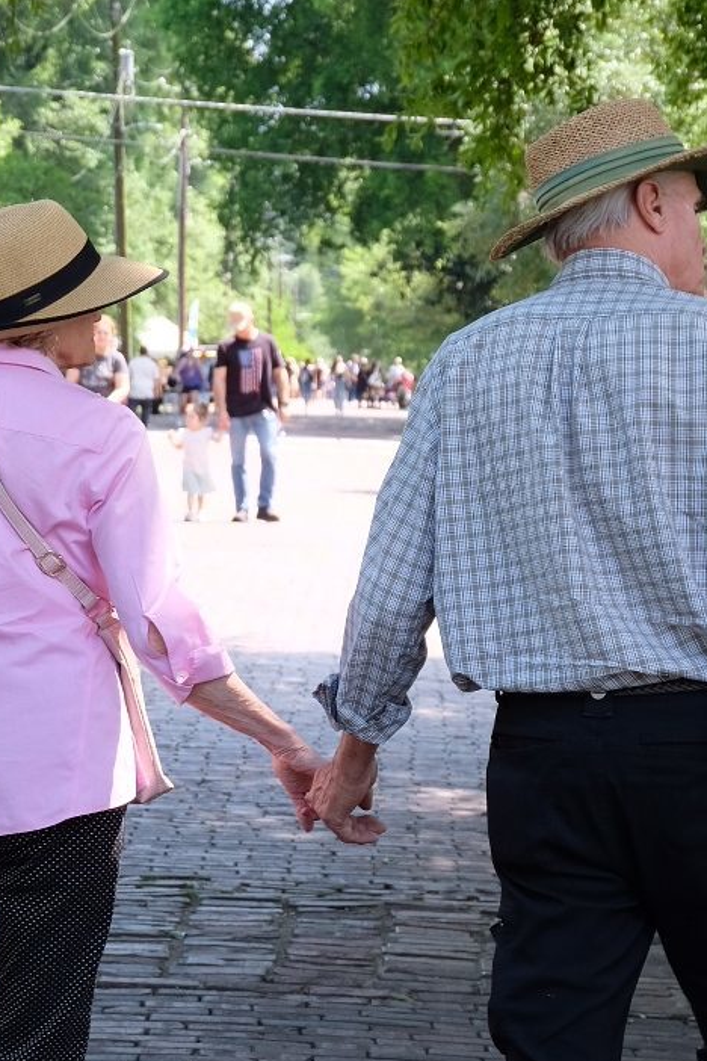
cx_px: 320
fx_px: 3947
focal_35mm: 134
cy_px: 588
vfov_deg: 15.3
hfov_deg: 10.2
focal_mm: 35.5
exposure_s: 1/180
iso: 400
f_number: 5.6
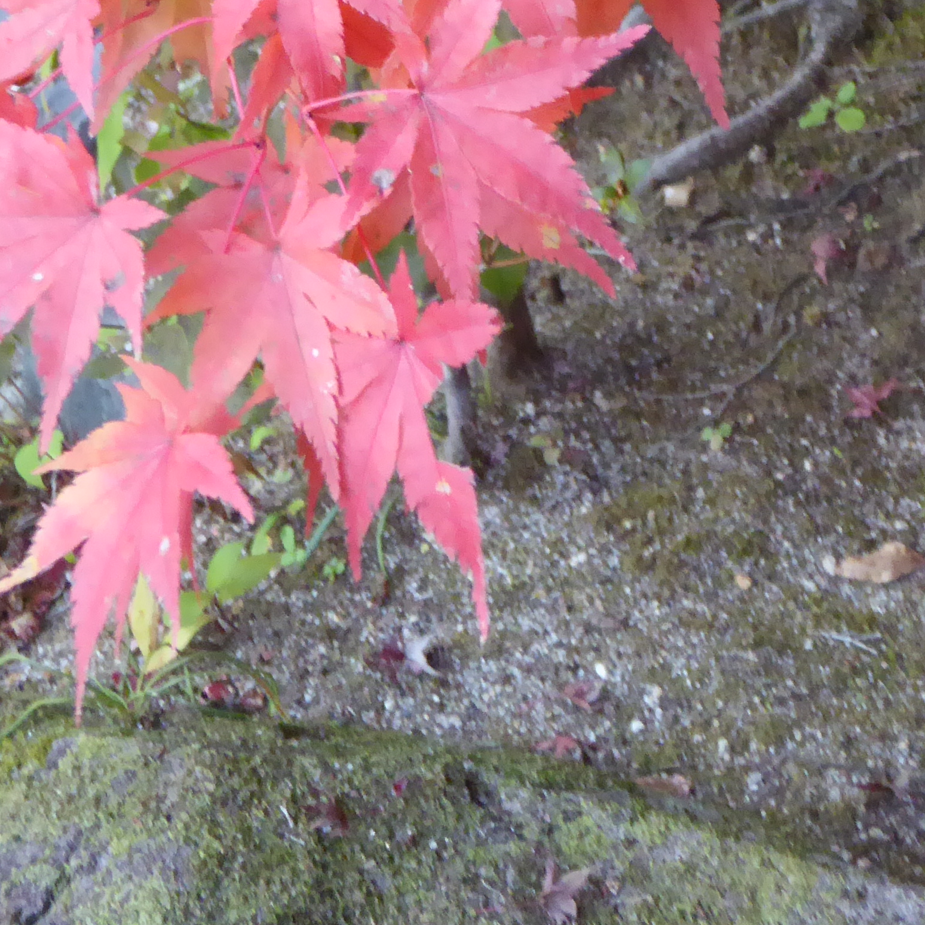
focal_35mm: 137
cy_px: -47
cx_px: 397
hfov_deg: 12.7
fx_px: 4142
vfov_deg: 12.6
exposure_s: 1/25
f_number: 4
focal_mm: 8.4
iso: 400
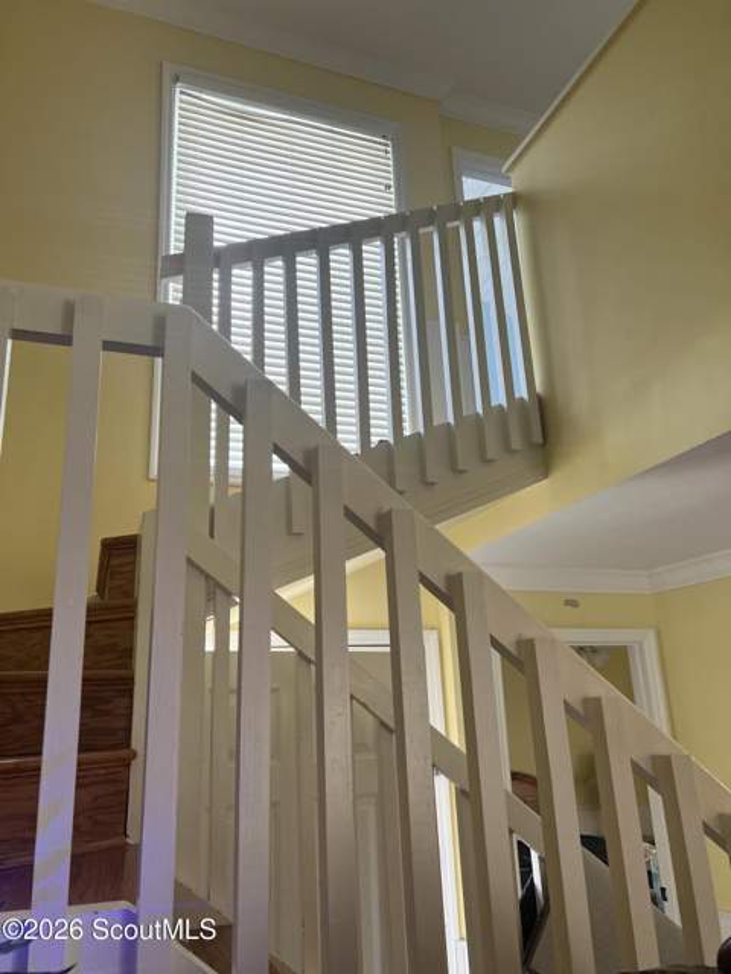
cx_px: 366
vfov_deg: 67.3
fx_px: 732
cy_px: 487
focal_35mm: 26
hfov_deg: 53.1
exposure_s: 1/120
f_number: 1.5
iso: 125
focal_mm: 5.7
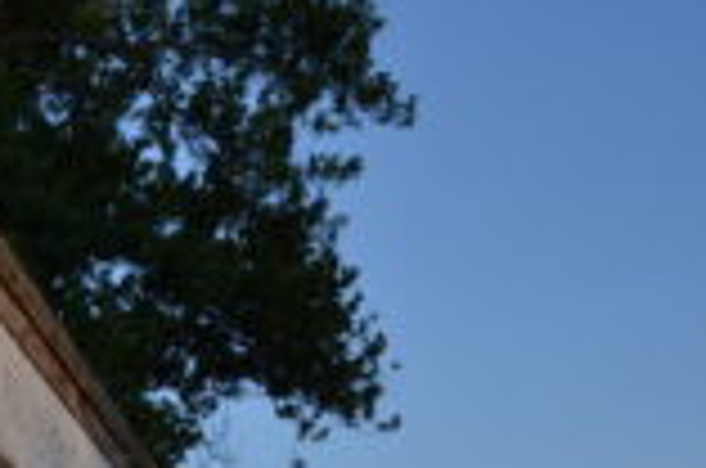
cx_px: -76
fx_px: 1845
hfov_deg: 20.6
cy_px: 144
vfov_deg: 14.4
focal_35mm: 94
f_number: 5.6
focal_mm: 25
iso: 100
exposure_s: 1/200
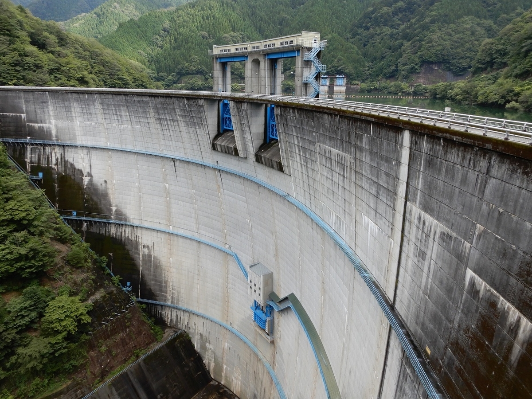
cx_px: 266
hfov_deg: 71.6
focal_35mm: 24
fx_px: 369
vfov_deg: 56.8
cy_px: 200
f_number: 5.6
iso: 80
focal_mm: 4.3
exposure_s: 1/100
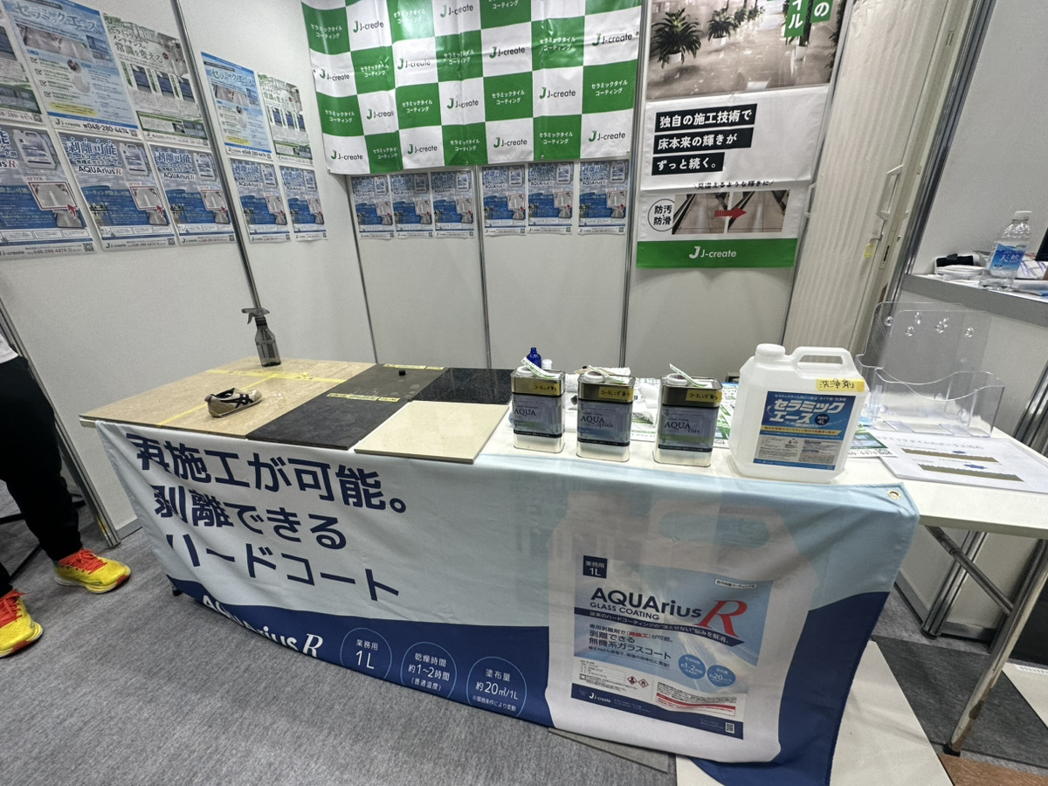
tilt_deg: -22.6
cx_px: 524
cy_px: 393
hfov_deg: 102.1
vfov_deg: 85.7
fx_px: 424
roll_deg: +1.5
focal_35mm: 14
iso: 100
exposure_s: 1/100
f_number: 2.2
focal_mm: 2.22
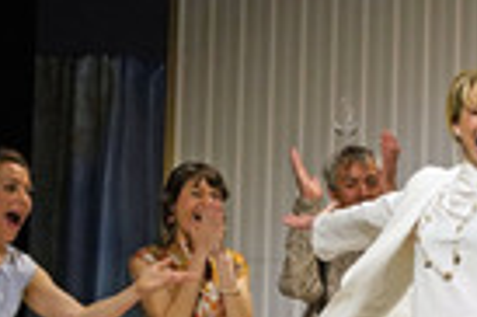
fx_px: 2475
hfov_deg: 10.8
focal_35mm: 187
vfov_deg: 7.3
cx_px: 587
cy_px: 286
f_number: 5.6
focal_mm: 57
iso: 2000
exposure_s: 1/250
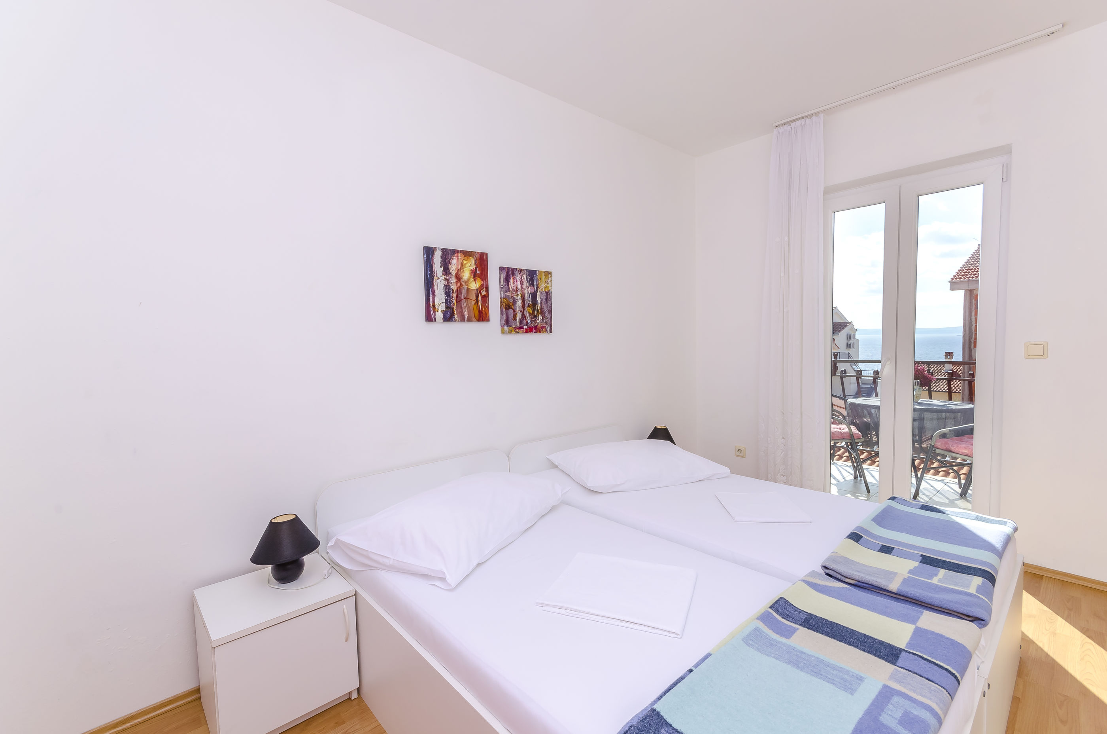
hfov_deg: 100.5
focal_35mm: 15
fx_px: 460
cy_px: 367
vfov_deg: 77.1
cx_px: 554
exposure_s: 1/200
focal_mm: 10
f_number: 11
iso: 160
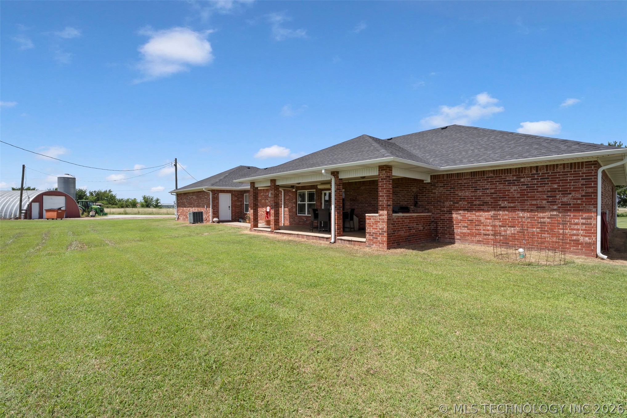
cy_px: 209
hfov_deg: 96.7
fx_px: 279
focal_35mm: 16
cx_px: 314
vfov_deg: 73.7
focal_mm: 16
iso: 200
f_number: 10
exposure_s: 1/250
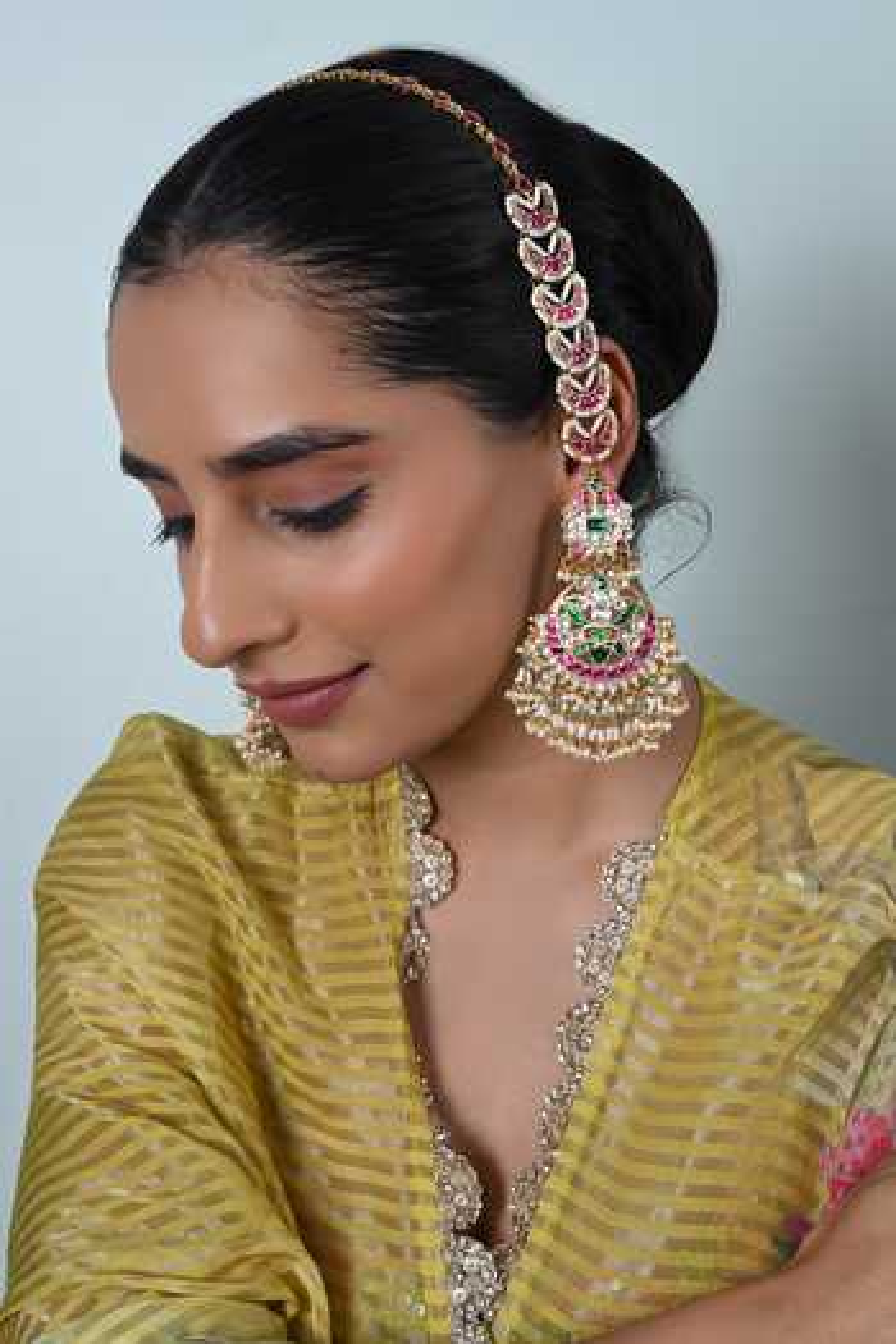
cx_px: 448
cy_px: 672
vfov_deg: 39.6
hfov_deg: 27.0
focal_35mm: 50
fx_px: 1867
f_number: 13
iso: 250
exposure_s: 1/125
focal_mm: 50
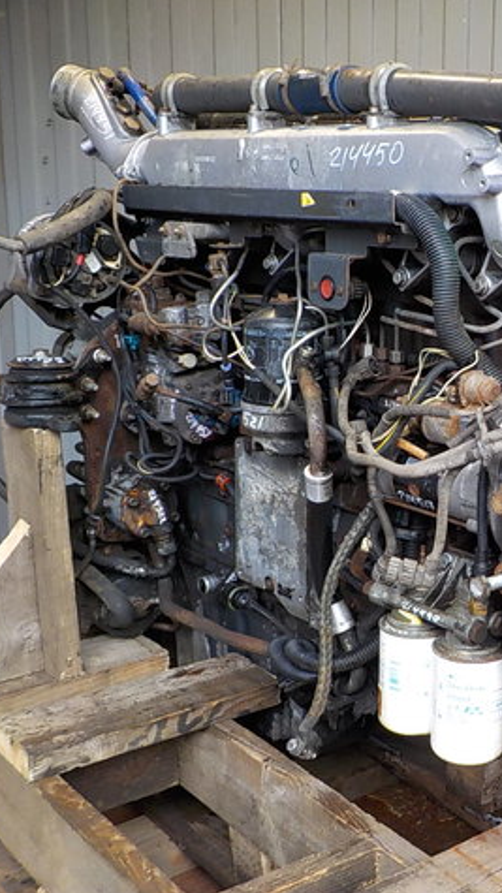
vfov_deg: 46.4
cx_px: 487
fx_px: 1042
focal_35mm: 44
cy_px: 446
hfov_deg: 25.9
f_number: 3.3
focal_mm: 4.1
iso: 140
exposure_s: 1/30
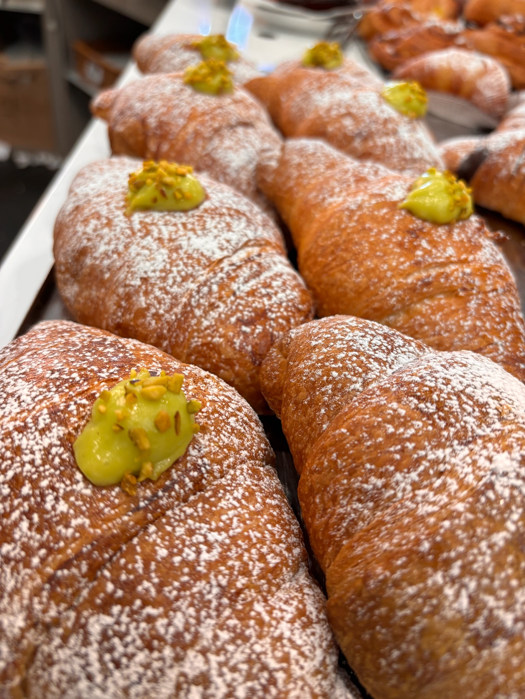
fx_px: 526
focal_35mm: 26
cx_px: 262
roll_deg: -11.6
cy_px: 350
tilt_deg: -41.6
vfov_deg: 67.3
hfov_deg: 53.1
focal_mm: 5.96
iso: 125
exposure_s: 1/100
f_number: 1.6
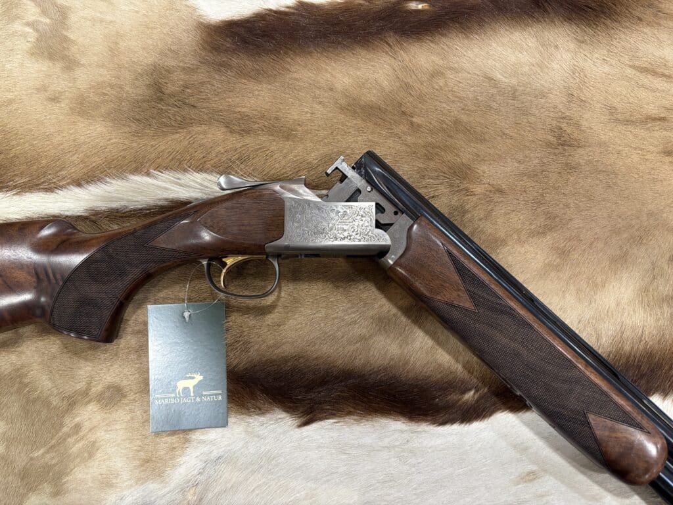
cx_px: 336
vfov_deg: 53.1
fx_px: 505
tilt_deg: -79.7
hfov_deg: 67.3
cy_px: 252
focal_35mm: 26
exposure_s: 1/60
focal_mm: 5.96
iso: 160
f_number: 1.6
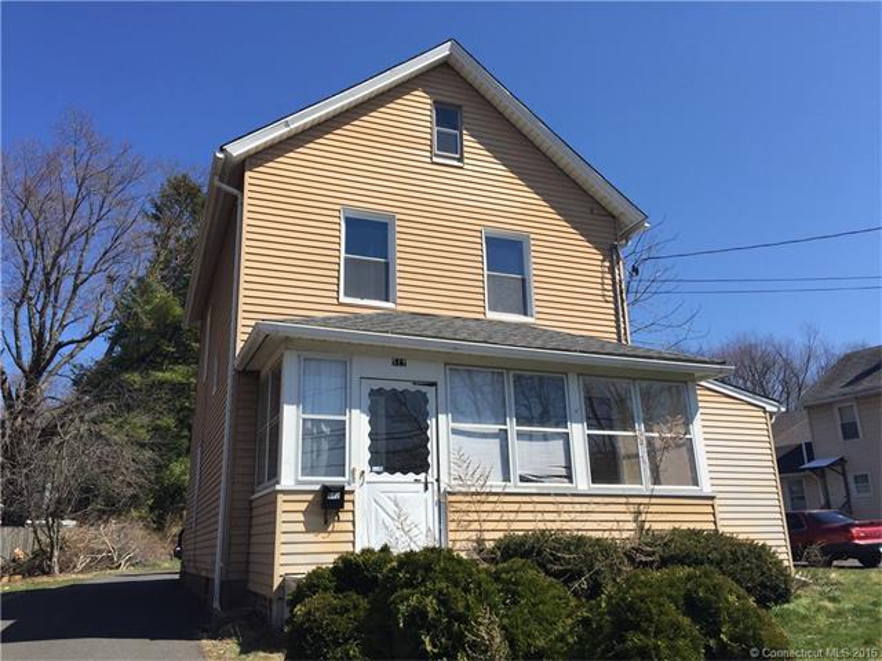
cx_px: 441
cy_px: 330
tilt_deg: +16.5
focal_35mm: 29
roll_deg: +0.7
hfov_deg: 61.7
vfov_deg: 48.2
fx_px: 739
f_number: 2.2
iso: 32
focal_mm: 4.15
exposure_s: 1/2083
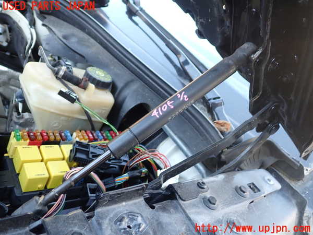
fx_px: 271
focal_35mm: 30
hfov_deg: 60.0
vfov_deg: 46.8
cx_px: 156
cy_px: 118
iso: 160
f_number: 2.3
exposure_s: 1/60
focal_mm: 5.4
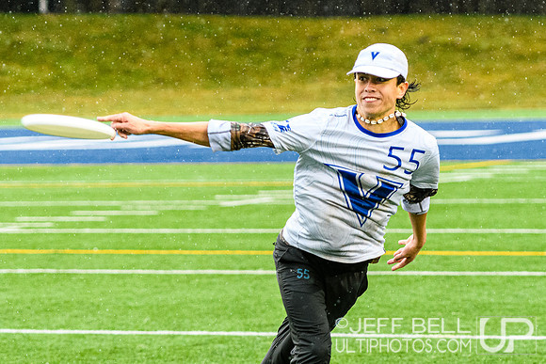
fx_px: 3620
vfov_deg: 5.8
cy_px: 195
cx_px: 374
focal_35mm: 239
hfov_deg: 8.6
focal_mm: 100
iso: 2000
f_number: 3.2
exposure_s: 1/1000
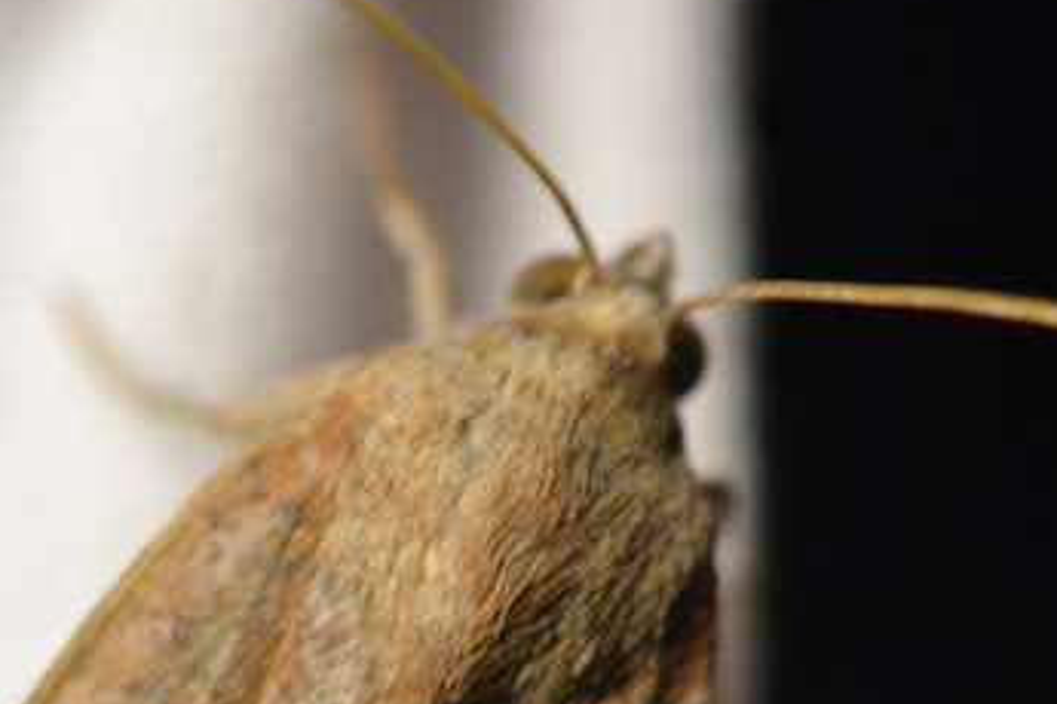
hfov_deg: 2.7
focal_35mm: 771
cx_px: 169
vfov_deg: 1.8
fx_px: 22647
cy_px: 787
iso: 800
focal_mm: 185
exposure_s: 1/125
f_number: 4
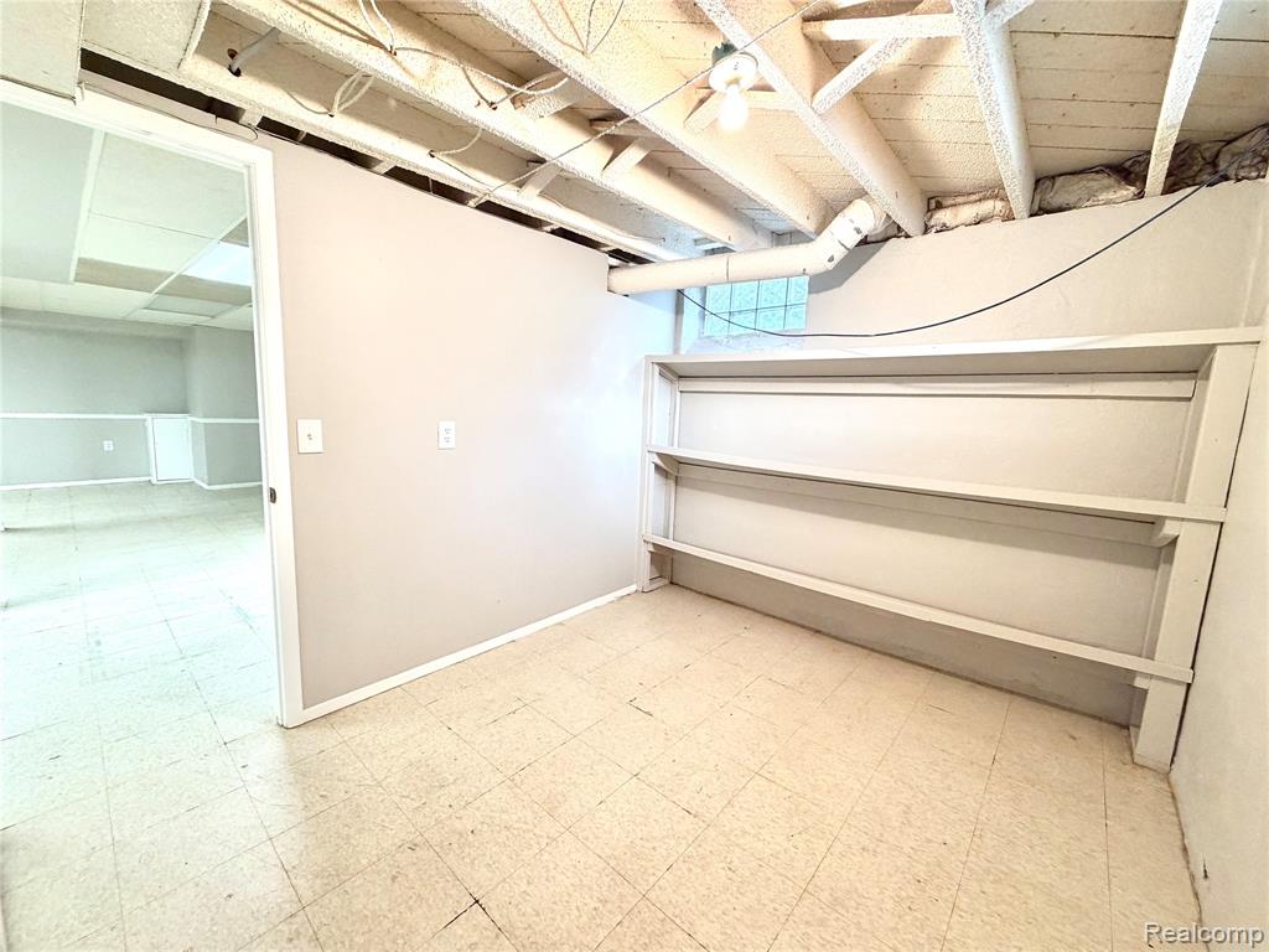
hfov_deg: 102.1
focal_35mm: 14
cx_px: 634
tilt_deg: -7.6
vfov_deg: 85.7
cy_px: 476
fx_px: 513
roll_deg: -1.6
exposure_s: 1/60
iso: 250
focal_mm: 2.22
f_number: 2.2
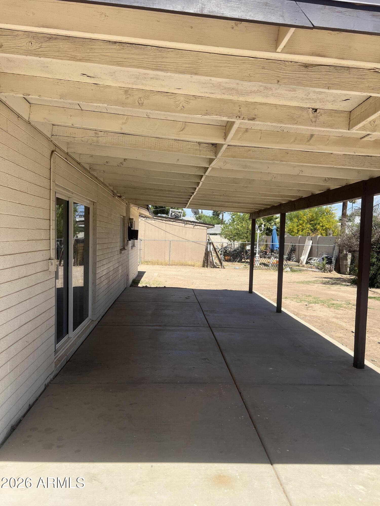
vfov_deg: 67.3
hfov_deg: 53.1
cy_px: 253
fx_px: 381
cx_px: 190
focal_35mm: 26
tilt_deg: -3.1
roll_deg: -1.5
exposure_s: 1/3356
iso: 50
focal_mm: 5.7
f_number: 1.5
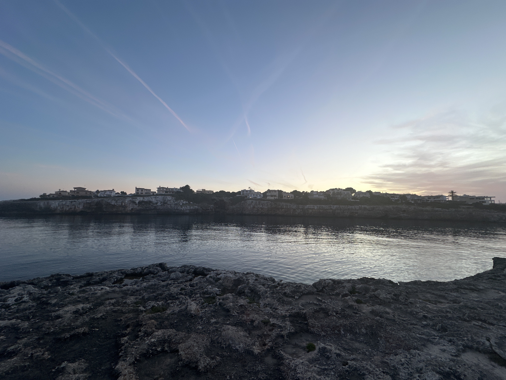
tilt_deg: +5.3
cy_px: 190
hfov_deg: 102.1
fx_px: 205
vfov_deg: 85.7
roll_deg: -0.9
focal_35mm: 14
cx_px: 253
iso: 80
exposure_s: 1/99
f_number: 2.2
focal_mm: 2.22
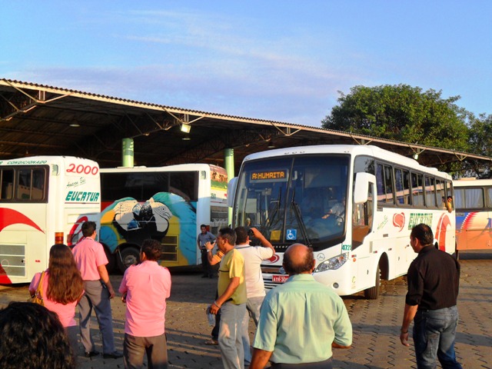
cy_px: 184
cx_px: 246
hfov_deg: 42.1
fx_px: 640
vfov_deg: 32.2
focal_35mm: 45
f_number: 3.5
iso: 80
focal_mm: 8.1
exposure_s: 1/500
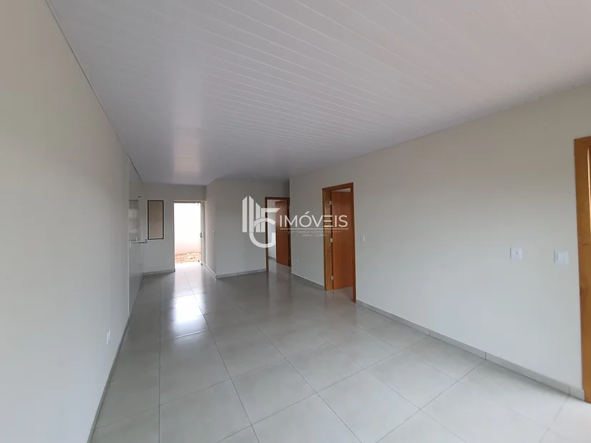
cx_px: 296
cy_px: 222
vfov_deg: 89.9
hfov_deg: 106.2
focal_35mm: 13
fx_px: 222
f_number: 2.2
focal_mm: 1.74
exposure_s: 1/60
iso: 125
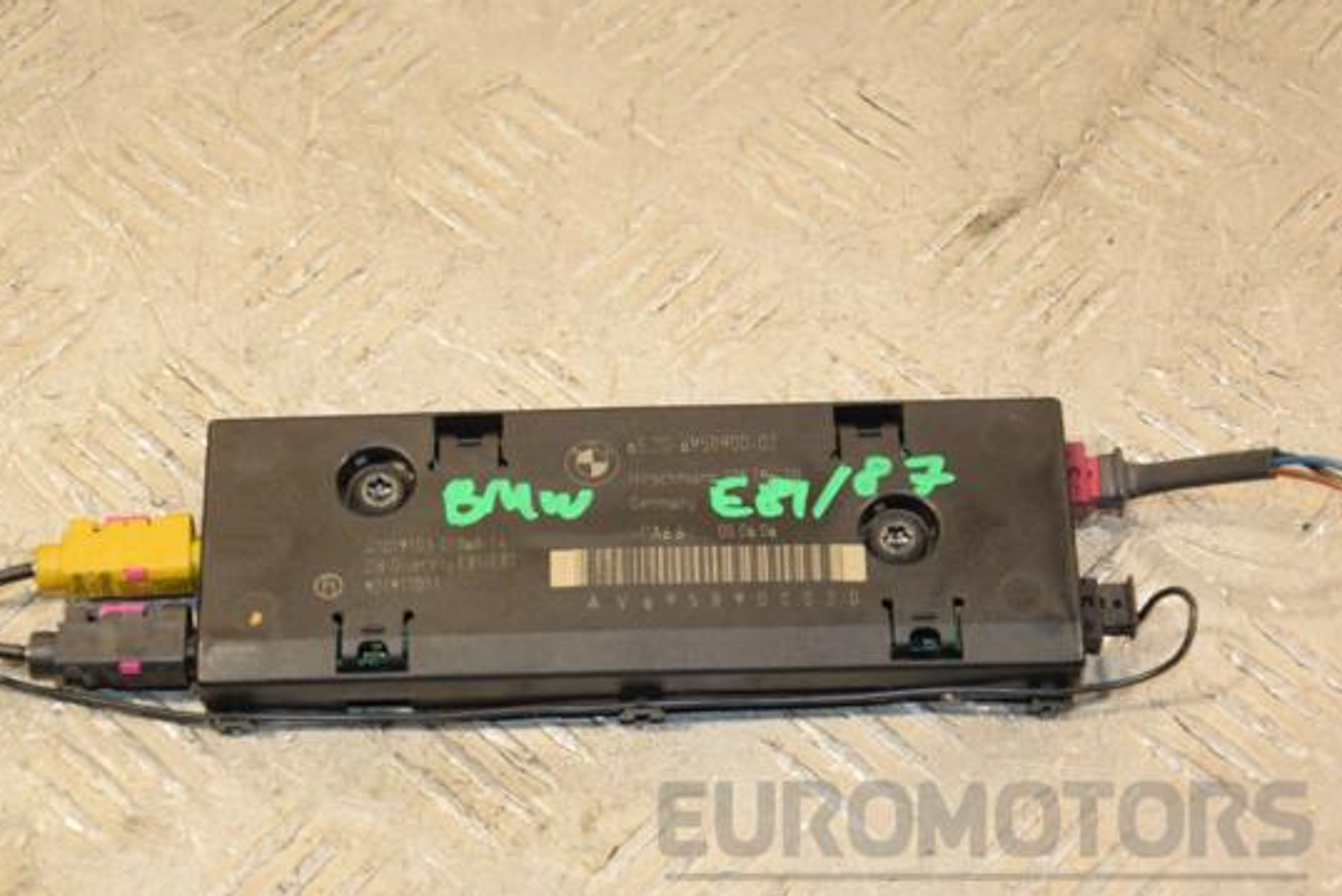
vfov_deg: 14.1
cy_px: 487
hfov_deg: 21.0
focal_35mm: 97
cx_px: 611
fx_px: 3617
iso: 800
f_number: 5
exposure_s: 1/200
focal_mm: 58
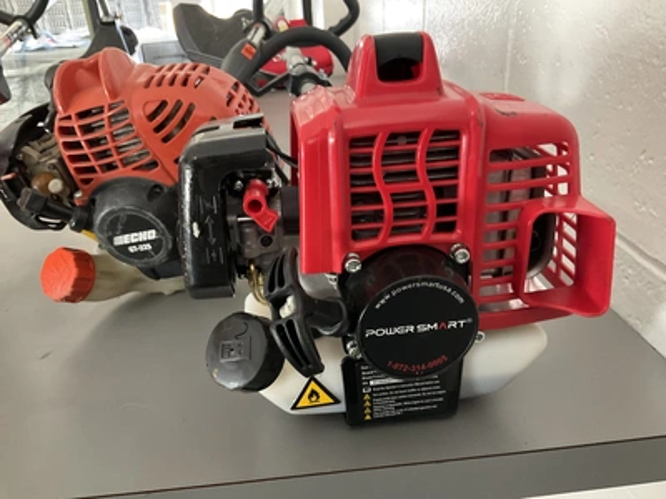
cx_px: 333
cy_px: 250
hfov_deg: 61.7
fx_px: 558
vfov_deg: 48.2
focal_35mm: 29
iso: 250
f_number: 1.8
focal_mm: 3
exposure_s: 1/40
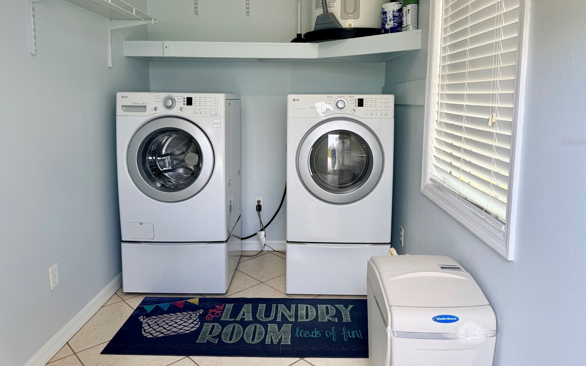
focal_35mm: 26
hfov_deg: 70.4
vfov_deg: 47.2
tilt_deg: -5.9
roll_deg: +0.3
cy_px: 142
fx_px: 415
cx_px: 296
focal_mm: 6.76
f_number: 1.78
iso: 64
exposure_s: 1/158
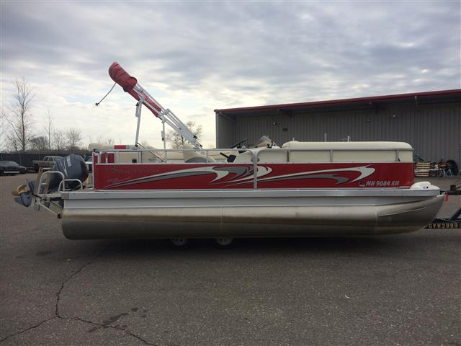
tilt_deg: -3.9
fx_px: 386
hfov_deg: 61.7
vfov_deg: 48.2
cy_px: 173
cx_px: 230
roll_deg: +2.0
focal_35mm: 29
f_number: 2.2
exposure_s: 1/1642
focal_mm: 4.15
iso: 32
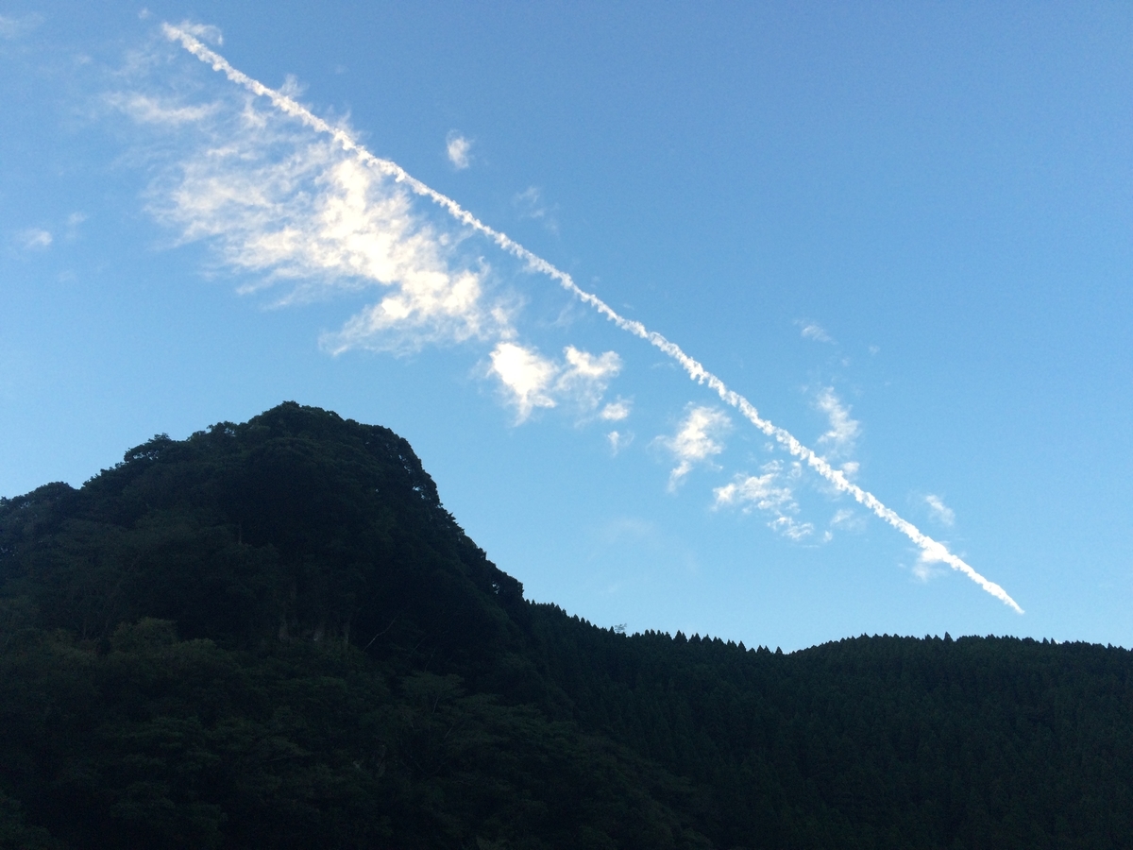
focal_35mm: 29
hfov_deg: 61.7
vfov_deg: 48.2
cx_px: 566
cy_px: 425
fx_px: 949
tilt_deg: +32.0
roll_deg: -2.9
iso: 64
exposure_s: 1/120
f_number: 2.2
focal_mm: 4.15
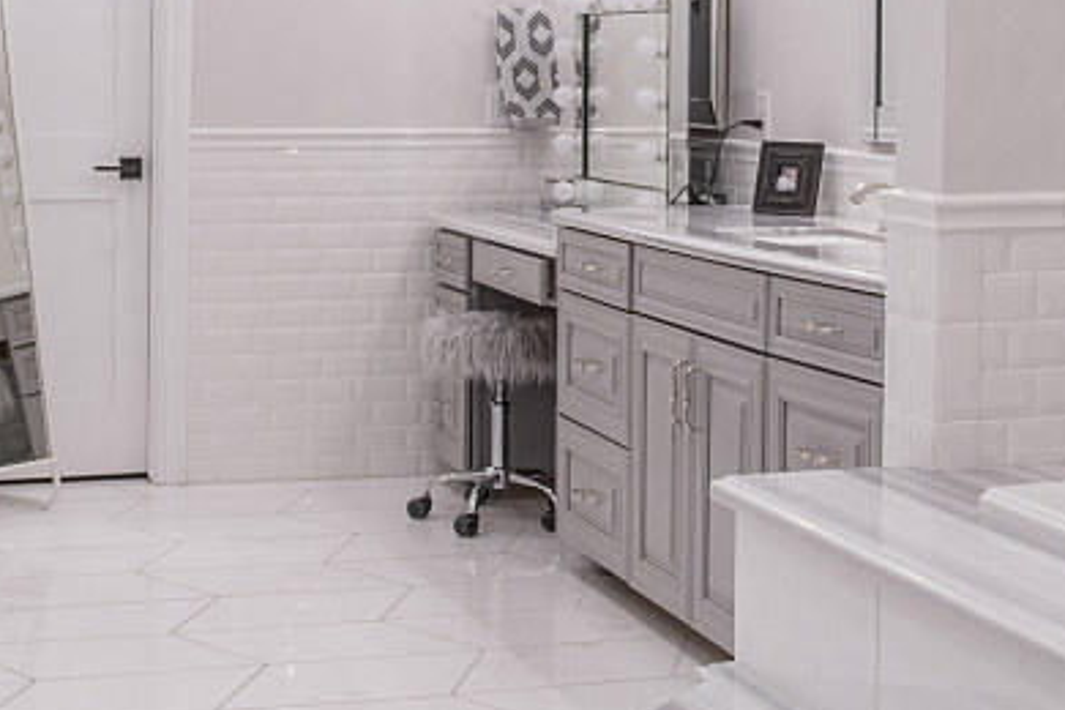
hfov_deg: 26.3
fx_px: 2278
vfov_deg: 17.4
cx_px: 620
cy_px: 42
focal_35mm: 77
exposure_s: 1/13
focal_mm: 20
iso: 800
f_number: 8
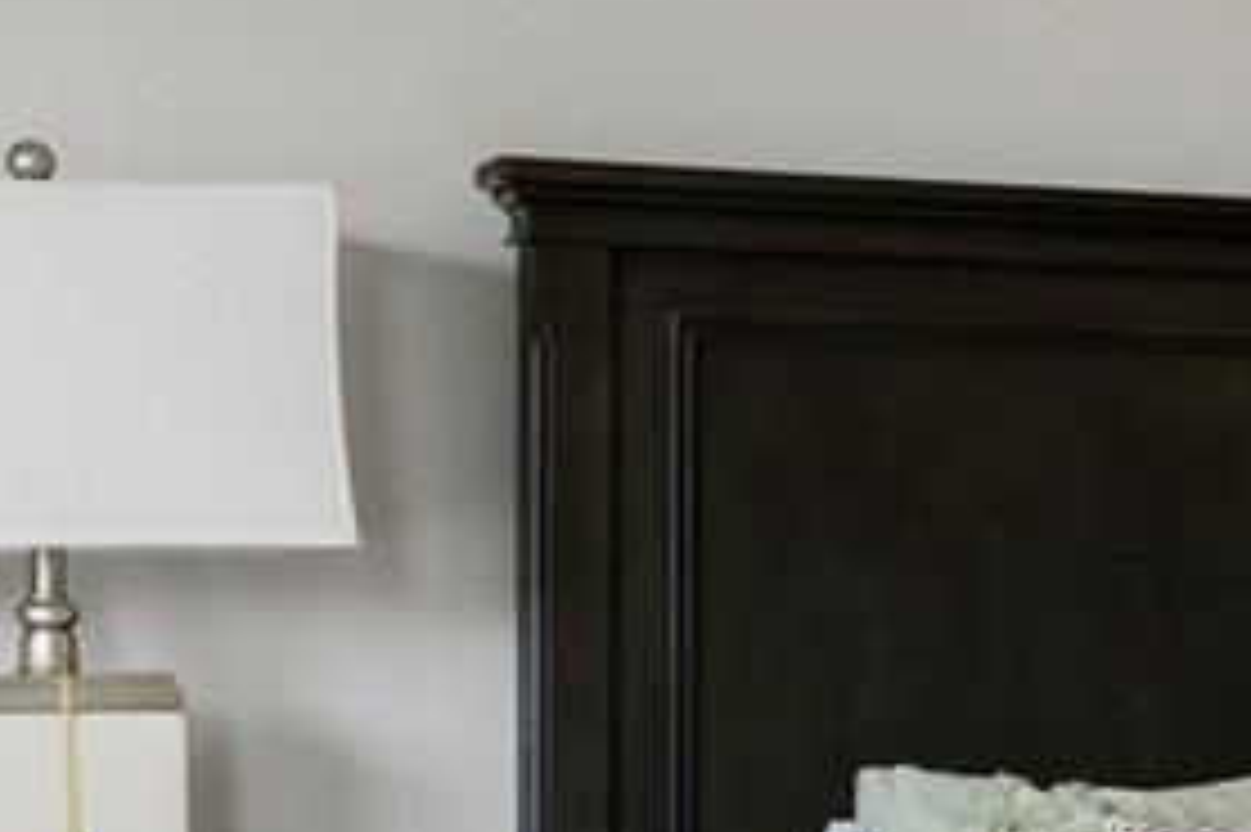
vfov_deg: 10.3
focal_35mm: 133
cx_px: 2398
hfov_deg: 13.5
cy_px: 630
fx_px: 4619
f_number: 10
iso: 400
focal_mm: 17
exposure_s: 1/4
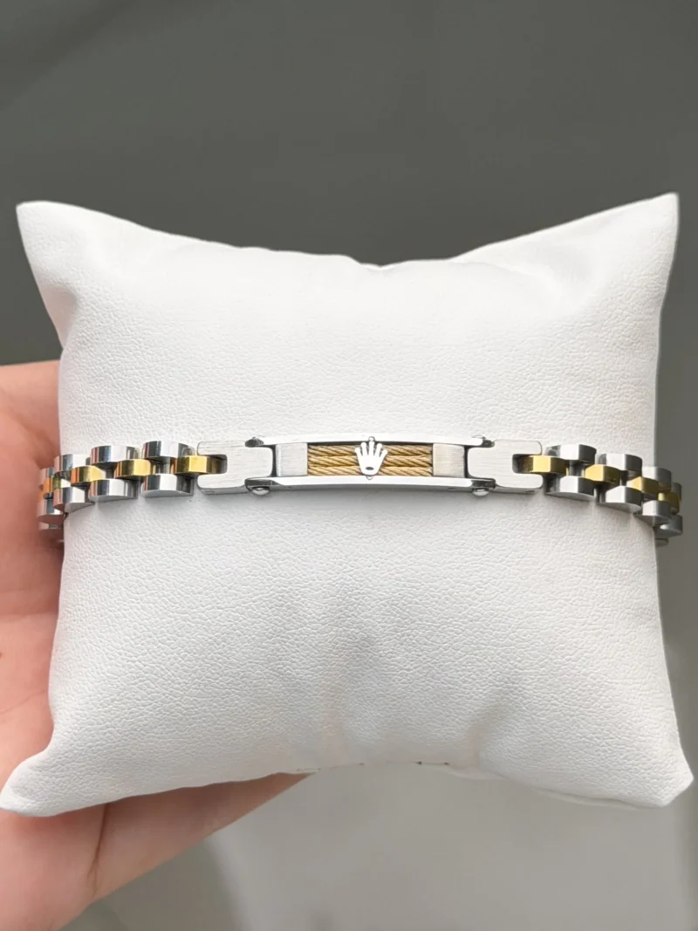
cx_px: 349
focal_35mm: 48
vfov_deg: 39.7
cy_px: 466
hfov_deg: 30.3
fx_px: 1291
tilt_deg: -76.8
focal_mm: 6.76
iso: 80
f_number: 1.78
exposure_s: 1/987
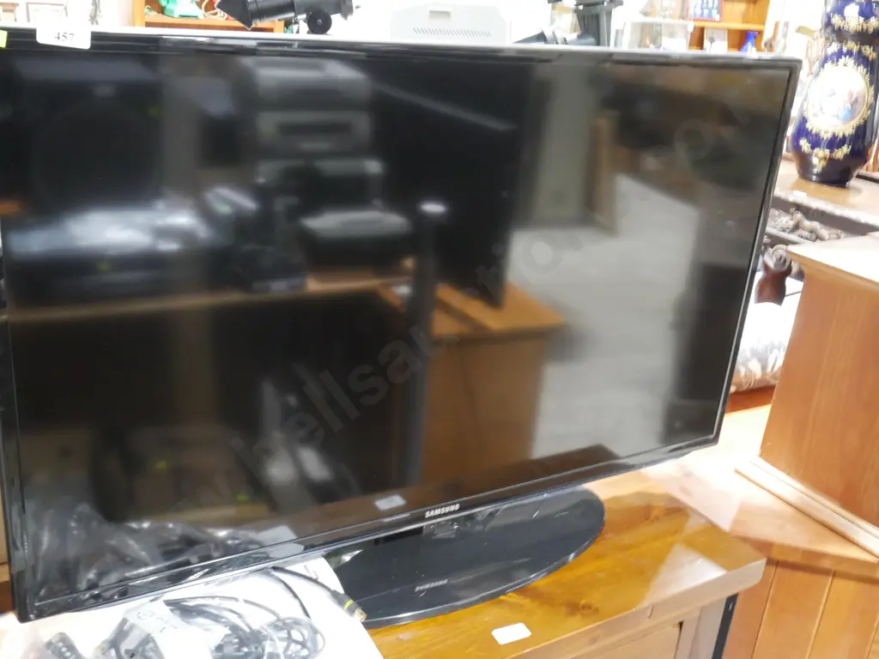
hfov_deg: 51.4
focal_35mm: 36
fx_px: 914
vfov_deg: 39.7
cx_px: 440
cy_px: 330
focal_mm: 18
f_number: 9
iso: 3200
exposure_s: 1/8
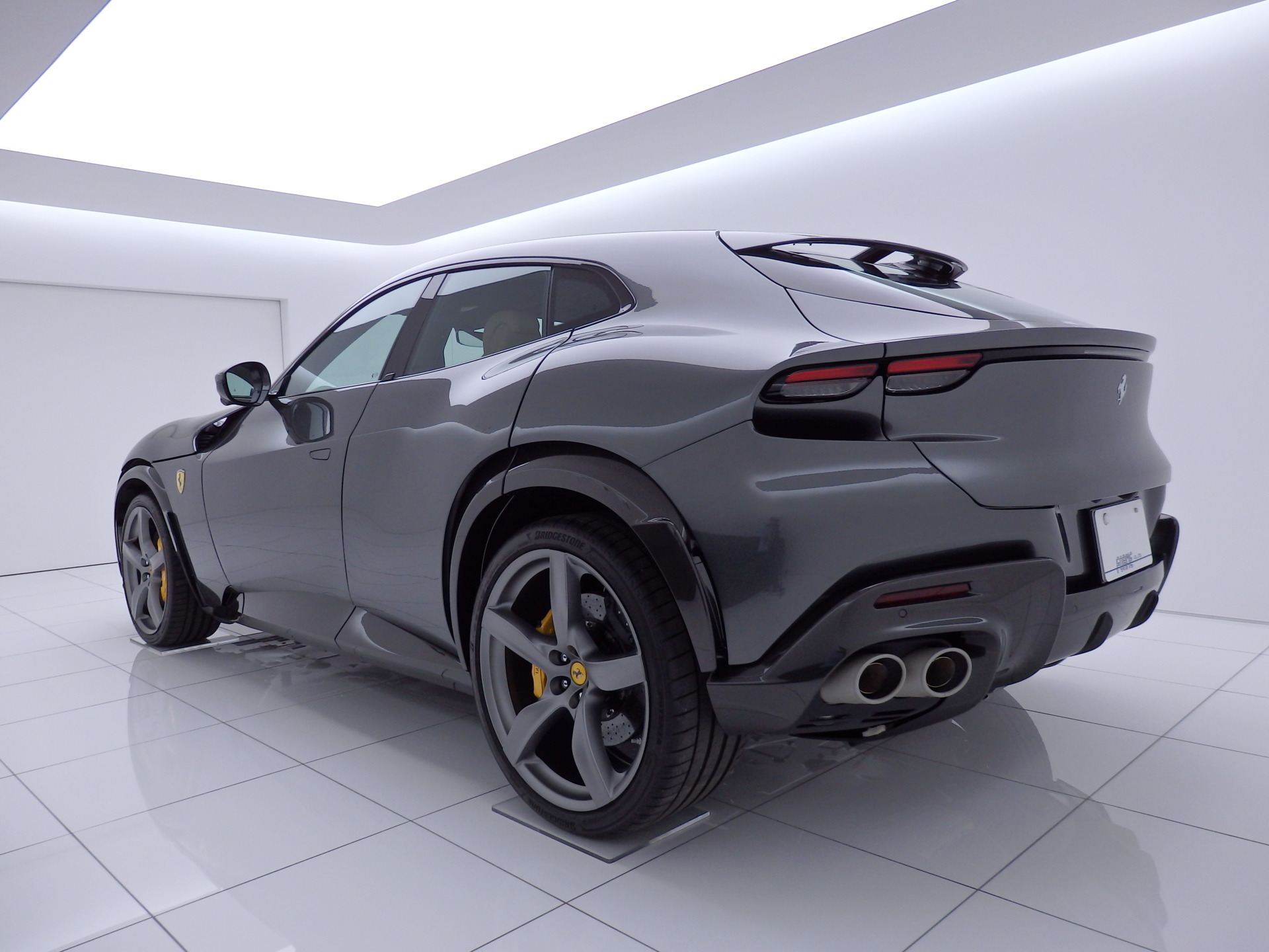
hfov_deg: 69.4
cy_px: 476
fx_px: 916
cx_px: 634
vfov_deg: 54.9
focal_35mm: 25
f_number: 3
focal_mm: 4.5
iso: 125
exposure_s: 1/125
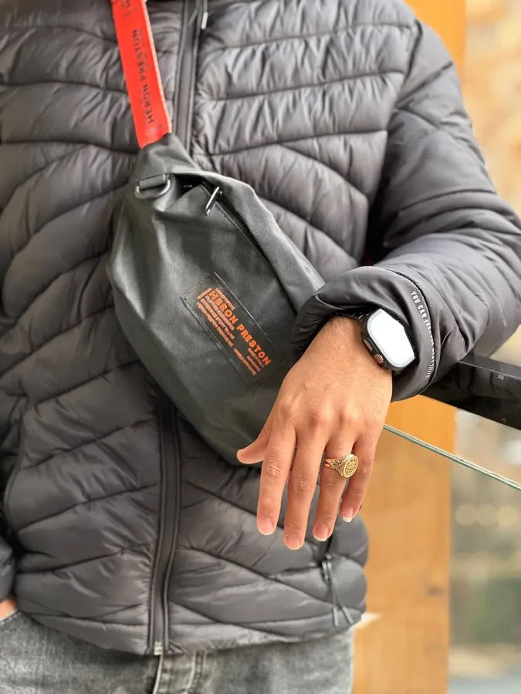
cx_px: 260
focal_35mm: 77
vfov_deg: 25.3
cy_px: 347
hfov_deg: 19.1
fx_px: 1545
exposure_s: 1/83
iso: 250
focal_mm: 9
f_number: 2.8
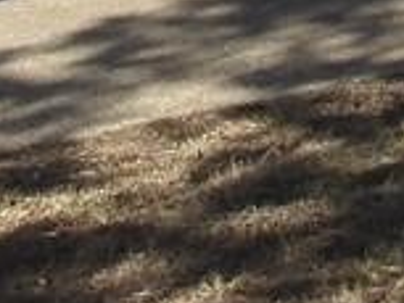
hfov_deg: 10.8
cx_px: 457
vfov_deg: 7.2
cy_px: -638
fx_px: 2114
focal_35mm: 181
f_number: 3
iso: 100
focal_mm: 4.9
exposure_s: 1/606
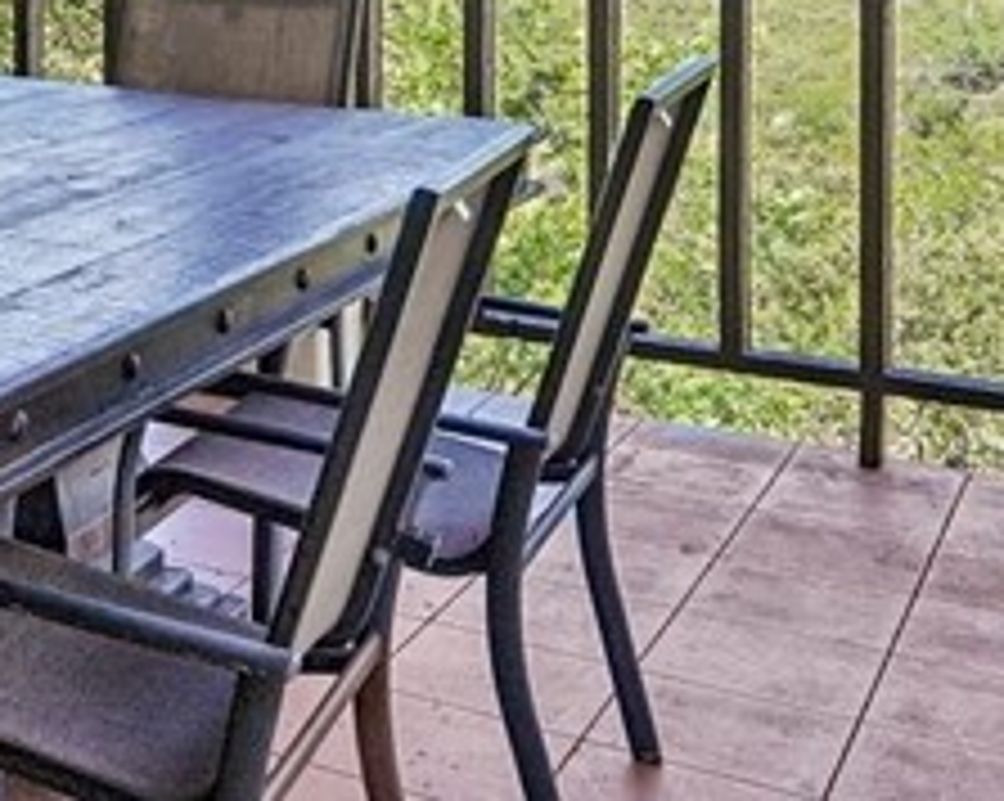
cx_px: -333
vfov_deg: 22.1
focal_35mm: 64
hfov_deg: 25.2
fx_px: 1900
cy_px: -155
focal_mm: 14
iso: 400
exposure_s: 1/200
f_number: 8
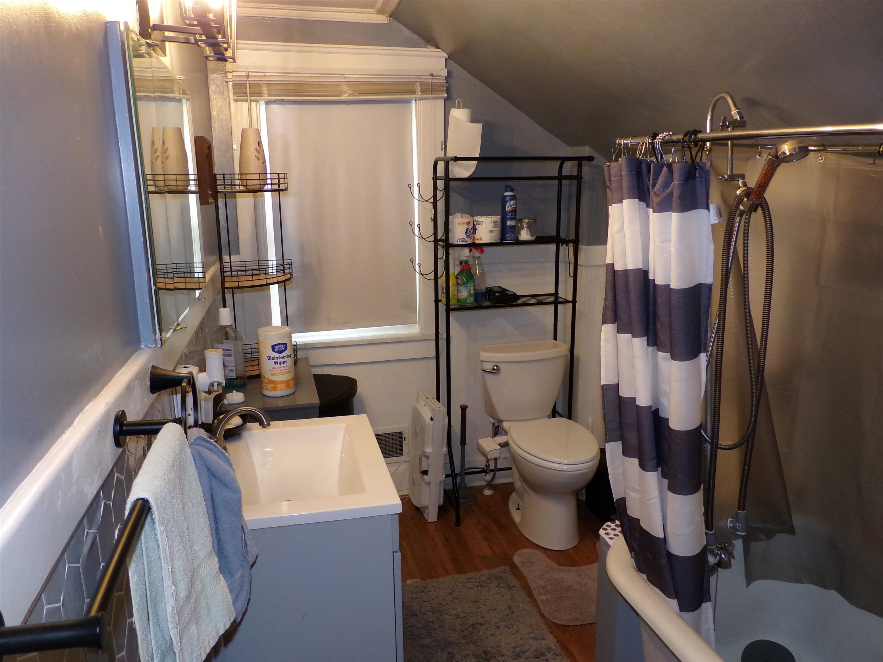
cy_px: 331
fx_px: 663
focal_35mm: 26
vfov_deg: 53.1
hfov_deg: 67.3
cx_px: 442
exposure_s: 1/34
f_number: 3.2
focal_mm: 4.7
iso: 200
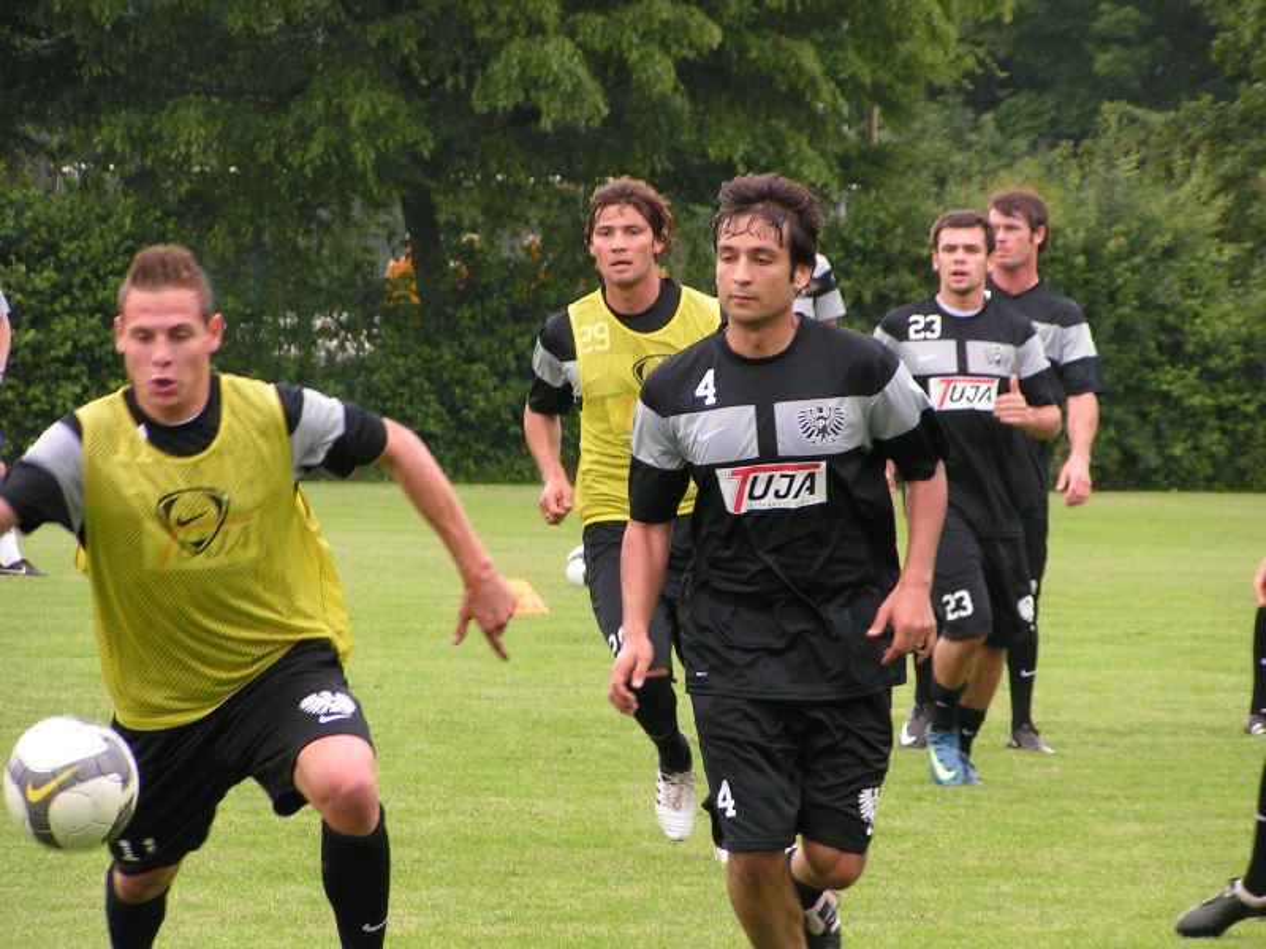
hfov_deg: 8.0
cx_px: 633
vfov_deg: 6.0
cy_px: 474
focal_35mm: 247
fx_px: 9033
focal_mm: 37.8
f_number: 3.5
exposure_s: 1/250
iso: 100
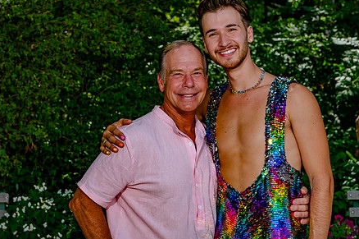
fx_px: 906
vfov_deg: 14.9
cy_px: 58
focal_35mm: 91
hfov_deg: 22.4
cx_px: 151
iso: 200
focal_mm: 60
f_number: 7.1
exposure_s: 1/320
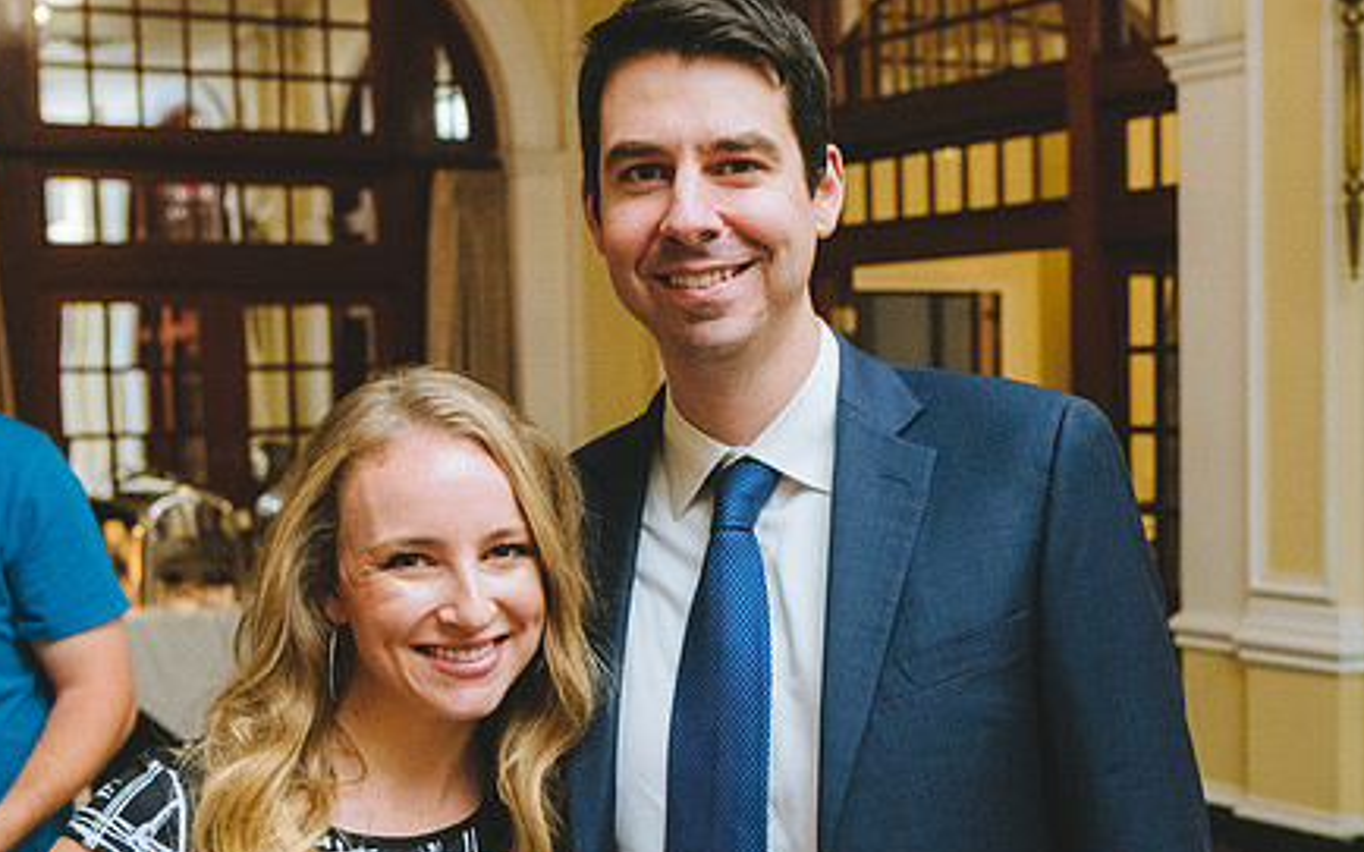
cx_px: 924
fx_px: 2267
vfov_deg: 21.2
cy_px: 577
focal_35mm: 61
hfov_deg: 33.2
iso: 3200
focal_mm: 35
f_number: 4
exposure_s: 1/125
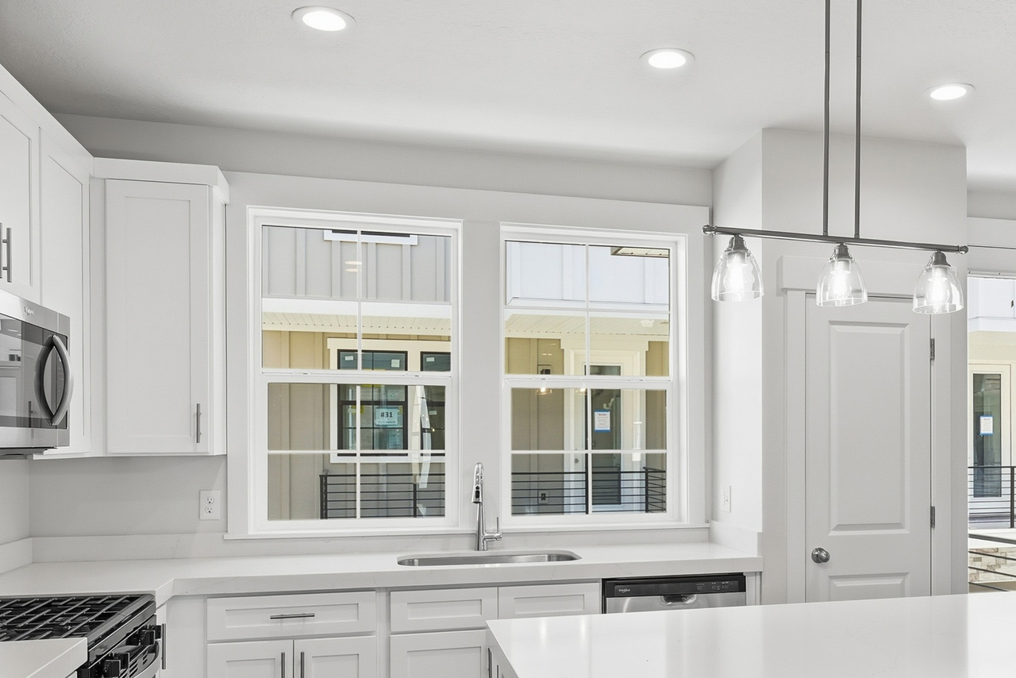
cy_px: 445
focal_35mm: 33
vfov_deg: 39.8
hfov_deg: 56.7
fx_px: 926
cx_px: 647
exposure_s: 1/500
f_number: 10
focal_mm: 20.5
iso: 250
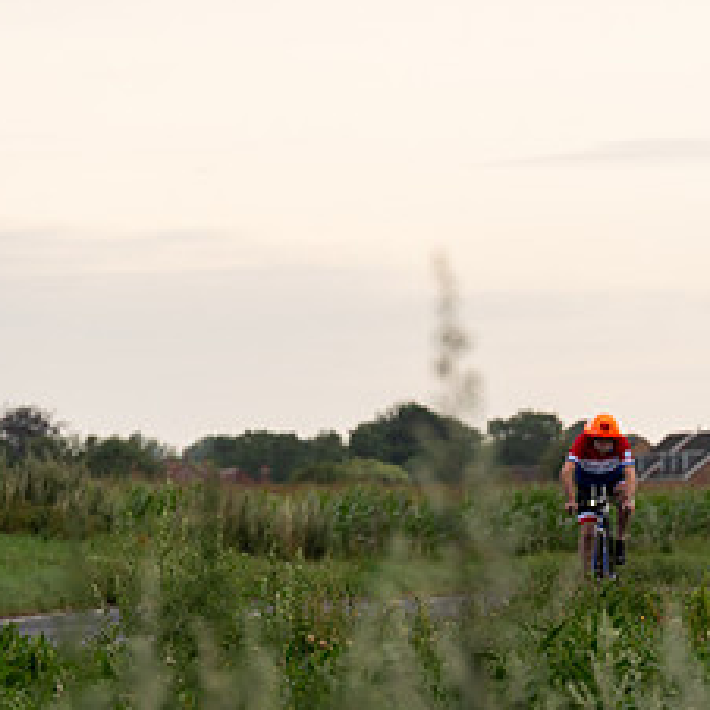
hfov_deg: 4.6
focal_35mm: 382
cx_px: -163
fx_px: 8864
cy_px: 218
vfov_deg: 4.6
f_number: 10
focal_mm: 175
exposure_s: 1/200
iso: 250
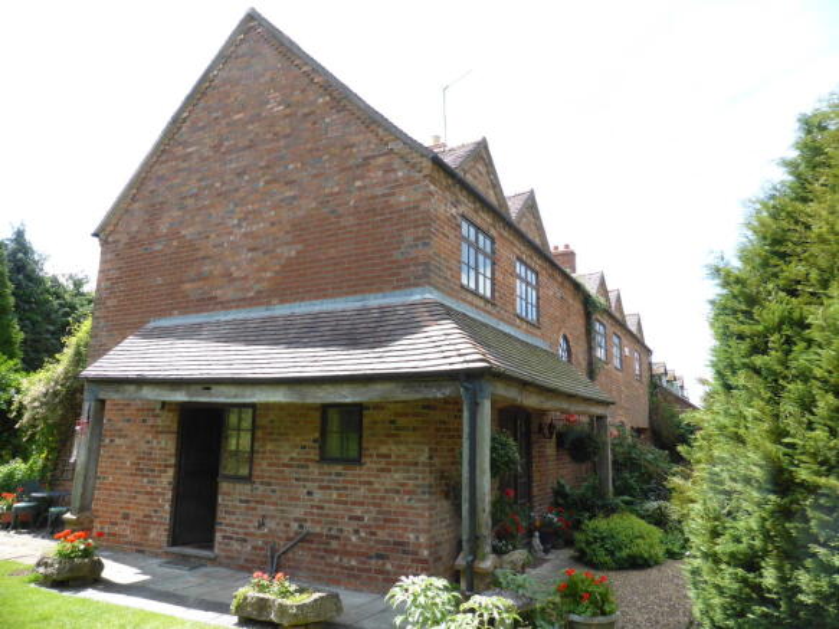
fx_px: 582
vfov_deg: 56.8
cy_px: 314
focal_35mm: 24
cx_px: 420
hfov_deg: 71.6
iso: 100
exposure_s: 1/250
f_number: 3.3
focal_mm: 4.3
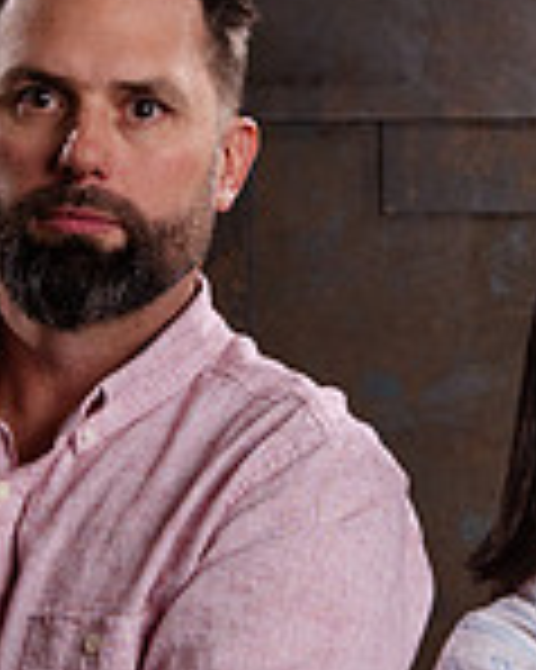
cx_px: 210
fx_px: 4089
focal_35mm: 206
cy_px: 543
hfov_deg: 7.5
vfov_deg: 9.4
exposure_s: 1/160
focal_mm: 52
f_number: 8
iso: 1000
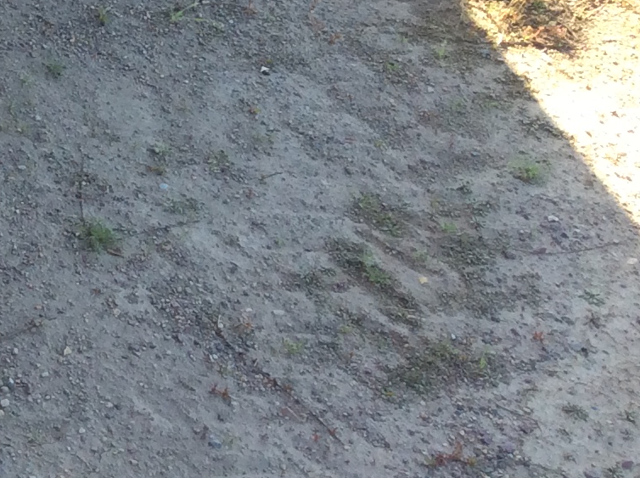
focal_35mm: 110
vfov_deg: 12.8
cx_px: -430
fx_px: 2031
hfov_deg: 15.8
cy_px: -213
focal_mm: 3.3
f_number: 2.4
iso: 32
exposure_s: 1/159
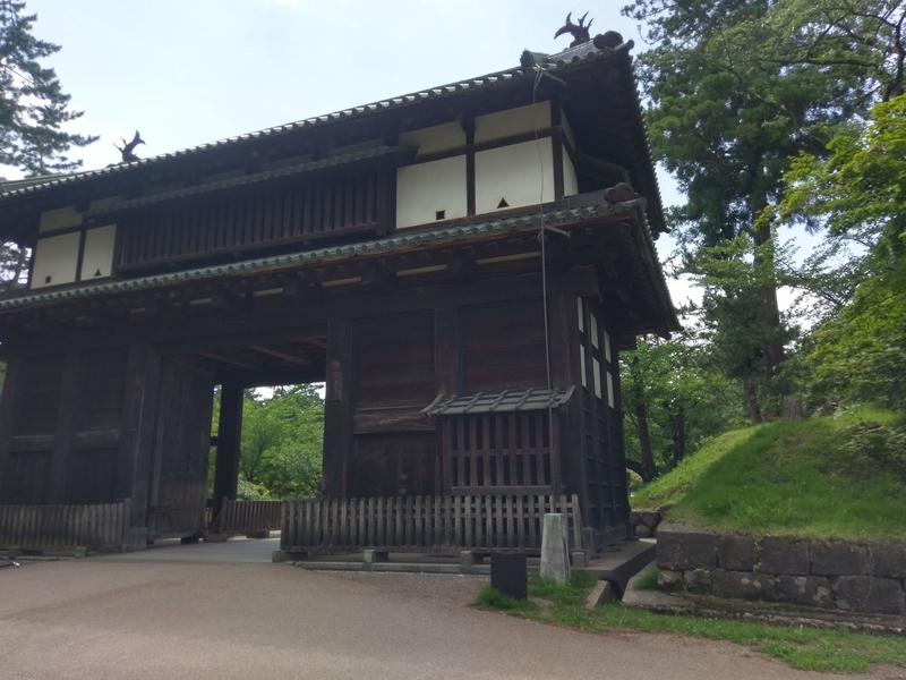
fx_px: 680
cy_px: 340
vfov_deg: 53.1
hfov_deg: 67.3
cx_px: 453
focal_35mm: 26
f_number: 1.8
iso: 100
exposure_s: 1/1171
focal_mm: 4.58
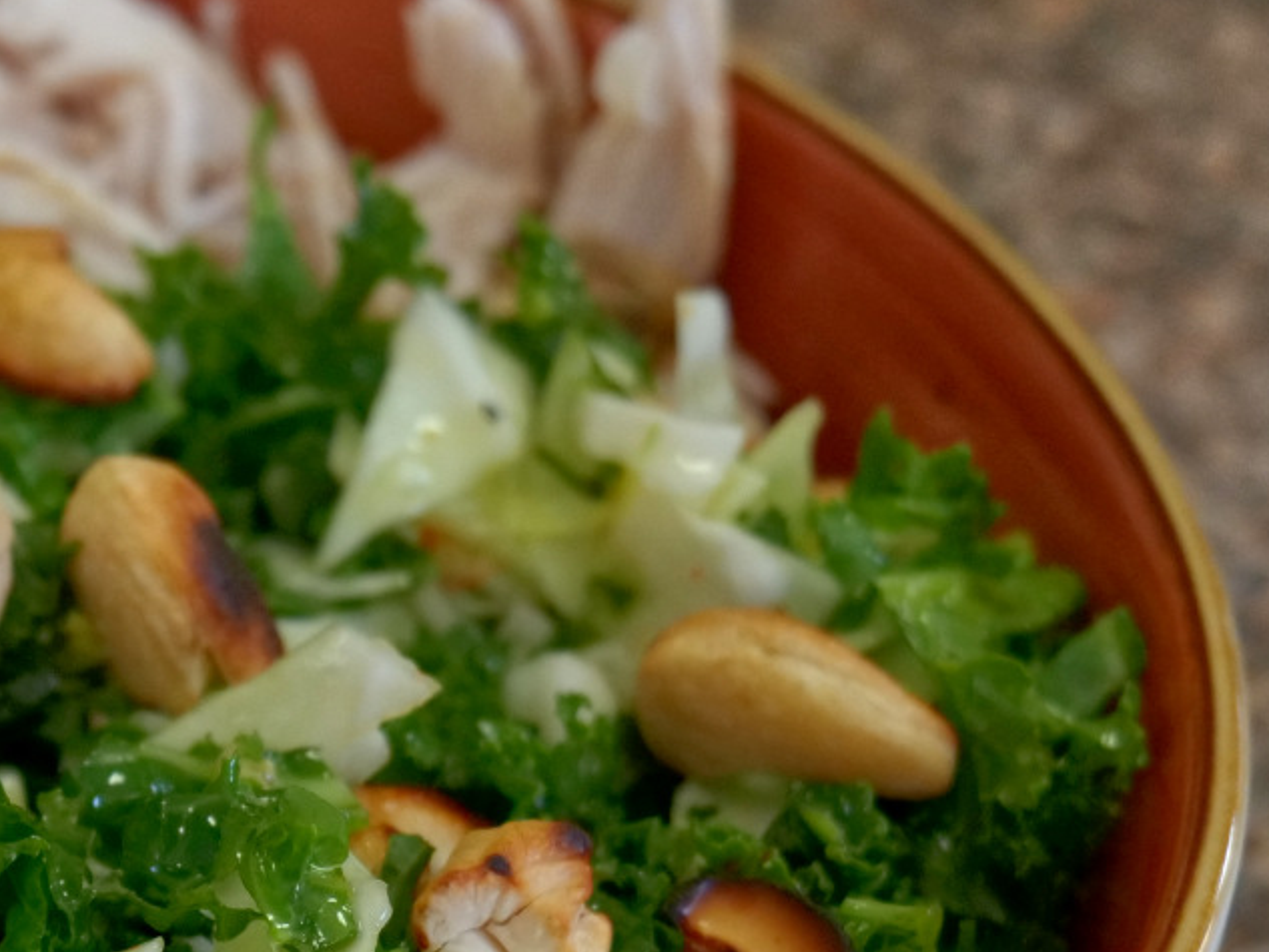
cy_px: 808
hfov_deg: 11.0
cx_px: -369
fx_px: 6417
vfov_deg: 8.5
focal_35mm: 175
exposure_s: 1/60
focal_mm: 60
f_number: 7.1
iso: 5000
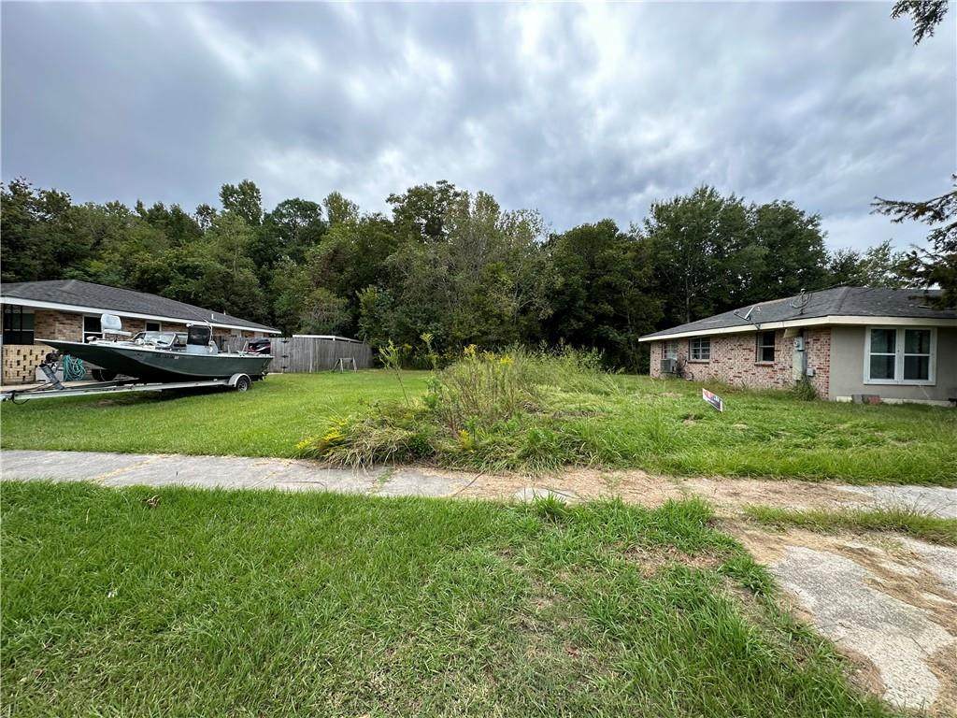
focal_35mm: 14
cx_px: 478
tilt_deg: -0.3
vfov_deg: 85.7
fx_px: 387
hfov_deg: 102.1
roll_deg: -1.9
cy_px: 359
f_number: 2.2
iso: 40
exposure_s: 1/564
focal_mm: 2.22
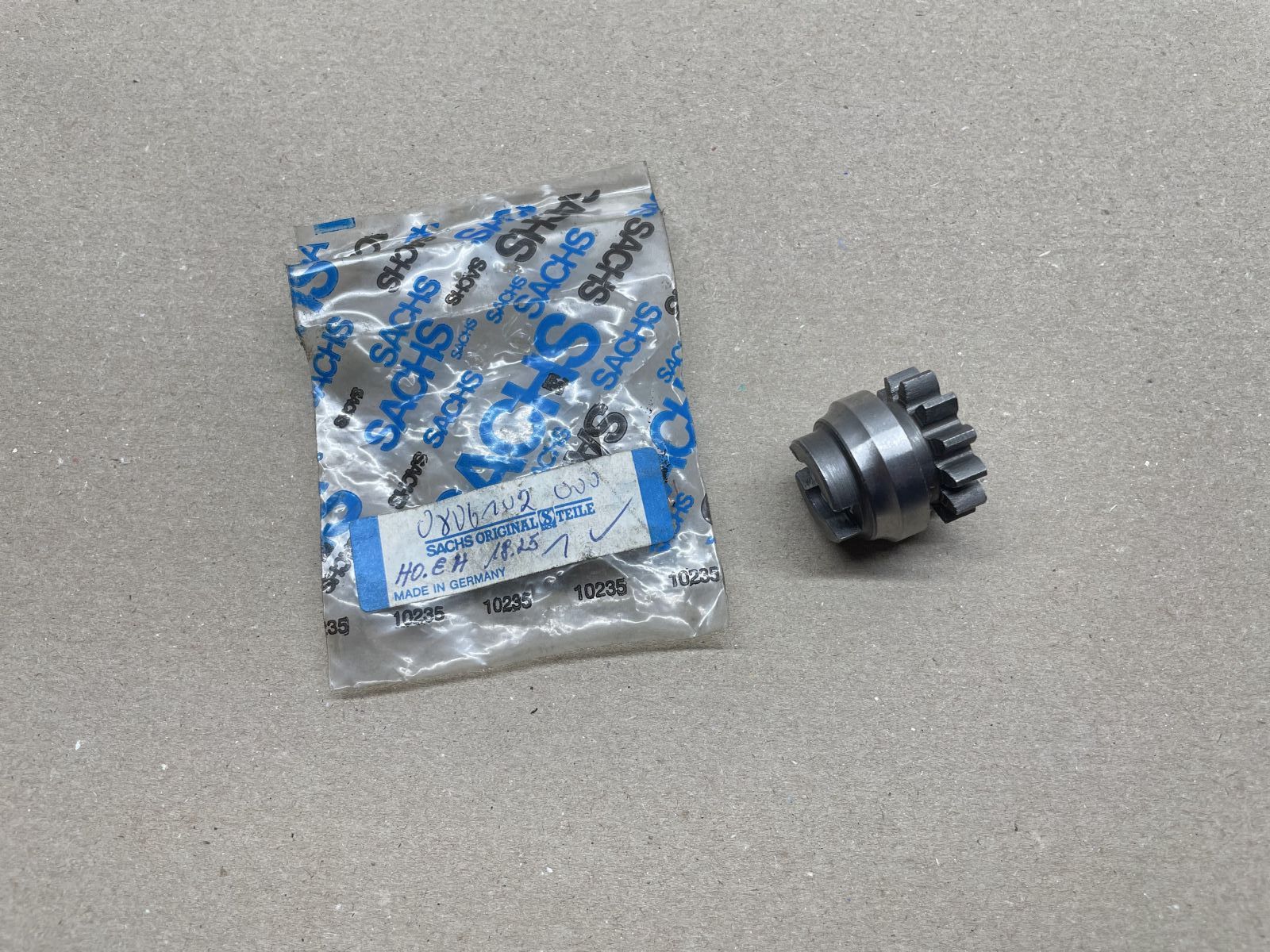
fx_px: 954
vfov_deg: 53.1
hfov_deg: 67.3
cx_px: 635
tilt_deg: -72.7
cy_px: 476
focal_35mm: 26
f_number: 1.6
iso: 64
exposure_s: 1/100
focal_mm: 4.2
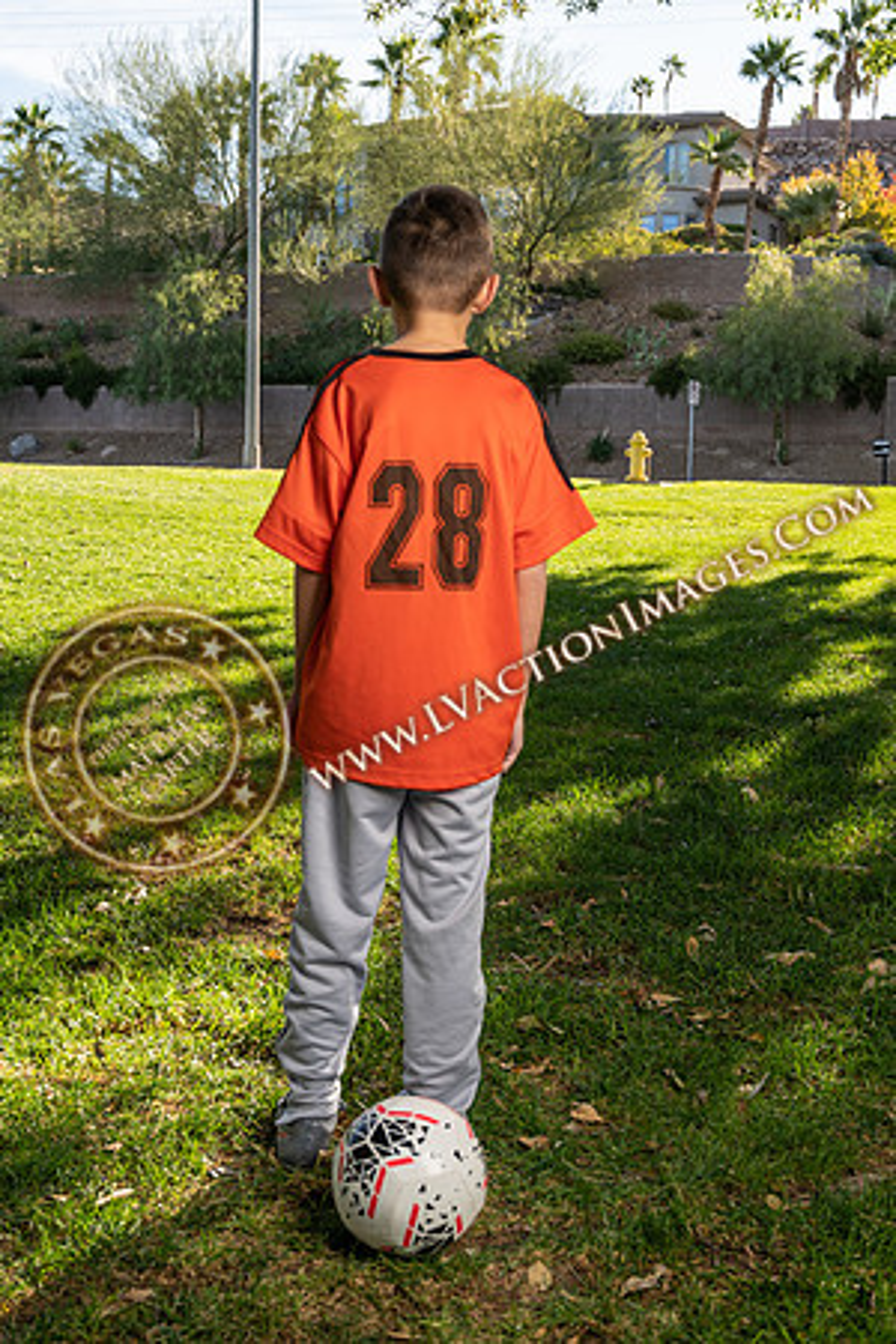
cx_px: 448
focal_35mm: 38
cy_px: 672
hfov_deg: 35.1
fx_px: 1419
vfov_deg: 50.7
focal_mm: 38
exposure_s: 1/160
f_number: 5.6
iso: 100
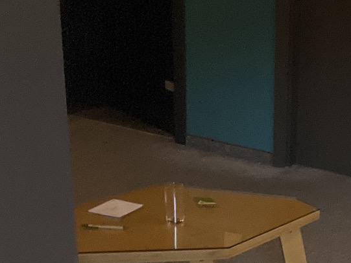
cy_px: 347
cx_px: 612
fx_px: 862
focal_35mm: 85
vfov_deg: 16.4
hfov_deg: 18.5
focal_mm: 2.71
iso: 200
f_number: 2.2
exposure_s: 1/60
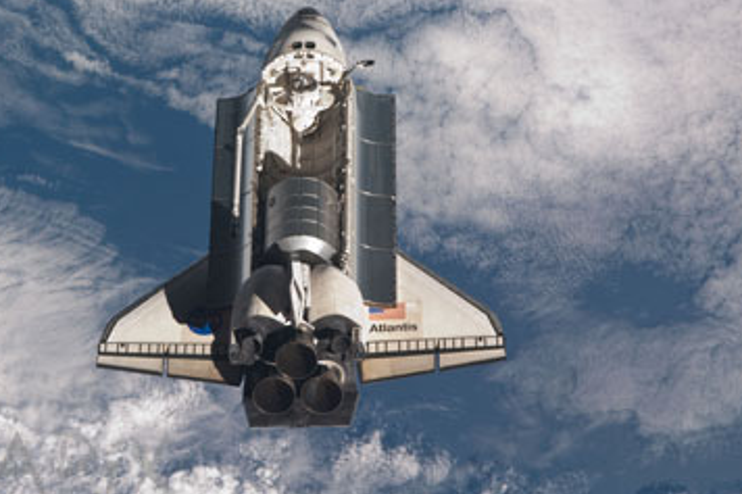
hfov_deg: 12.7
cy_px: 141
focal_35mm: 162
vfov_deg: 8.5
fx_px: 3337
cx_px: 329
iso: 200
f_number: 13
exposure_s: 1/200
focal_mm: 70
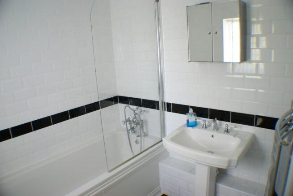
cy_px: 98
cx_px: 146
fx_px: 244
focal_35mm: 30
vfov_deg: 43.6
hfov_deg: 61.9
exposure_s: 1/5
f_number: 4
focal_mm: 20
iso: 100
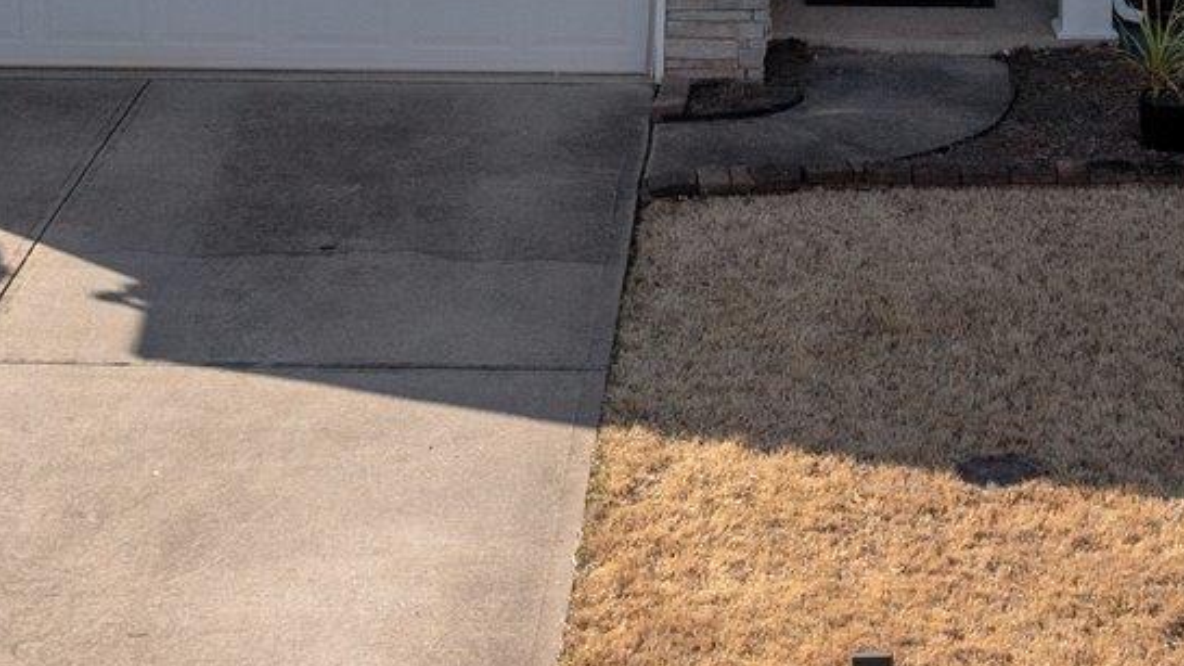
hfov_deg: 19.4
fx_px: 3453
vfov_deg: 10.4
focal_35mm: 110
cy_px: -486
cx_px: 826
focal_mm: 10.26
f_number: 3.5
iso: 100
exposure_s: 1/500
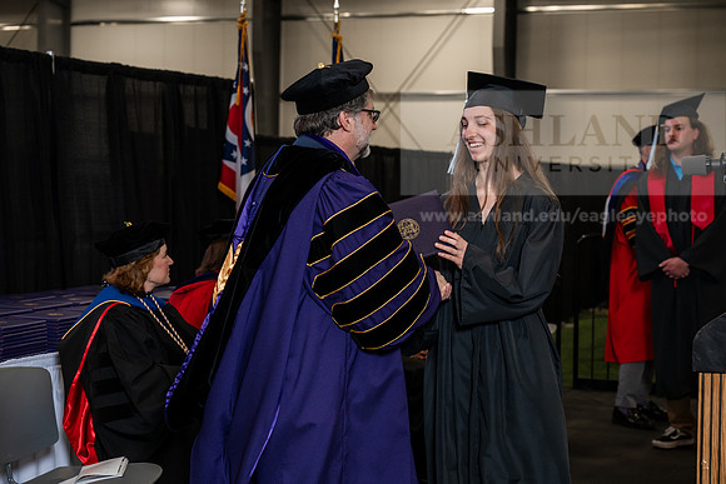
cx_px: 363
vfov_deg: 19.5
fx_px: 1412
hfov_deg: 28.8
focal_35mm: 70
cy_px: 242
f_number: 5
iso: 1250
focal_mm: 70
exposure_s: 1/200
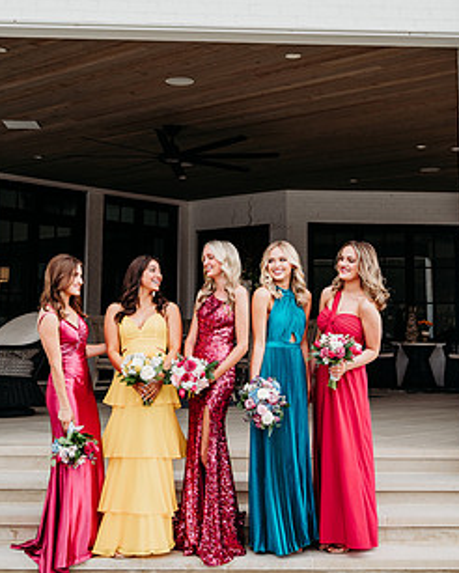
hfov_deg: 27.6
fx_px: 933
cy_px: 181
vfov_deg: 33.8
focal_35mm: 55
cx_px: 228
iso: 250
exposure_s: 1/320
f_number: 4
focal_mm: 40
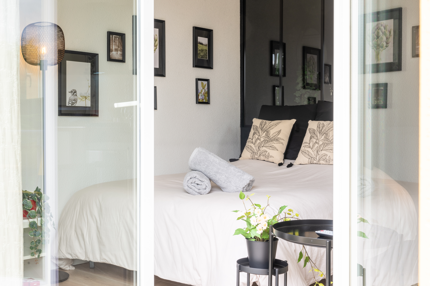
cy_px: 143
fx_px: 537
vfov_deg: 29.9
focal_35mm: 45
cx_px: 215
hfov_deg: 43.6
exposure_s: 1/25
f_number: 13
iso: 64
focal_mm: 45
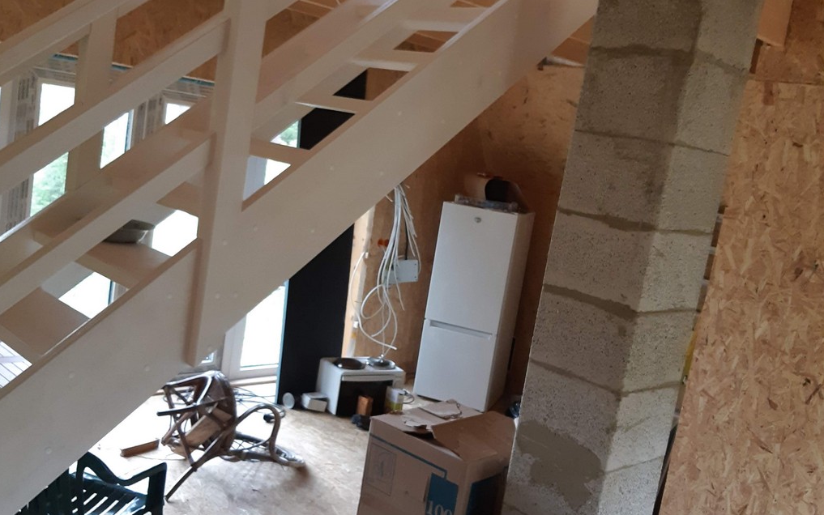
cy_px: 267
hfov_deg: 52.7
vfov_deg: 34.4
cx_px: 412
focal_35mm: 37
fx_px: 831
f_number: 1.7
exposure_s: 1/40
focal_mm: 3.93
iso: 200
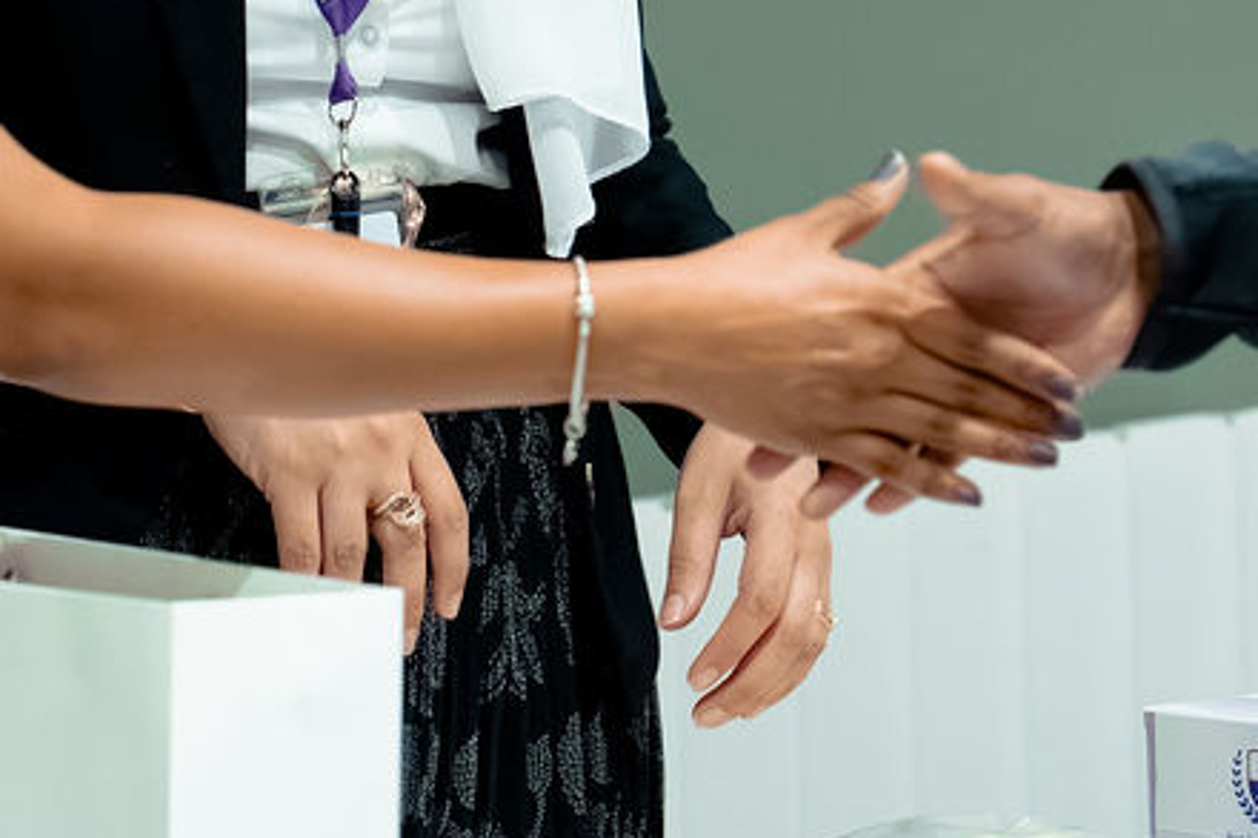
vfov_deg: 5.3
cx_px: 732
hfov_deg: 8.0
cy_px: -4
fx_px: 9047
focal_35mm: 259
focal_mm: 70
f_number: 2.8
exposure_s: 1/250
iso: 2500
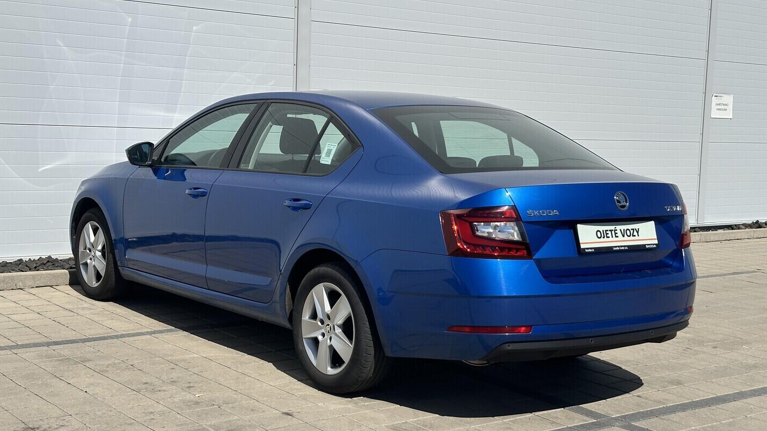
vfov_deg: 22.6
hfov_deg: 39.2
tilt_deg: -5.3
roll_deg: -1.5
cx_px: 387
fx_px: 1078
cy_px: 227
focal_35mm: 53
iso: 64
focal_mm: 6.86
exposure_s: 1/7092
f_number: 1.78
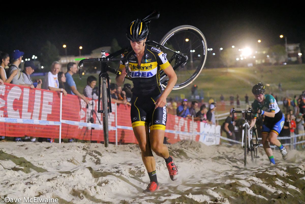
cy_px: 102
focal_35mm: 99
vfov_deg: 13.8
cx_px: 152
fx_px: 839
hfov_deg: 20.6
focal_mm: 66
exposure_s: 1/1000
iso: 12800
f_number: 2.8
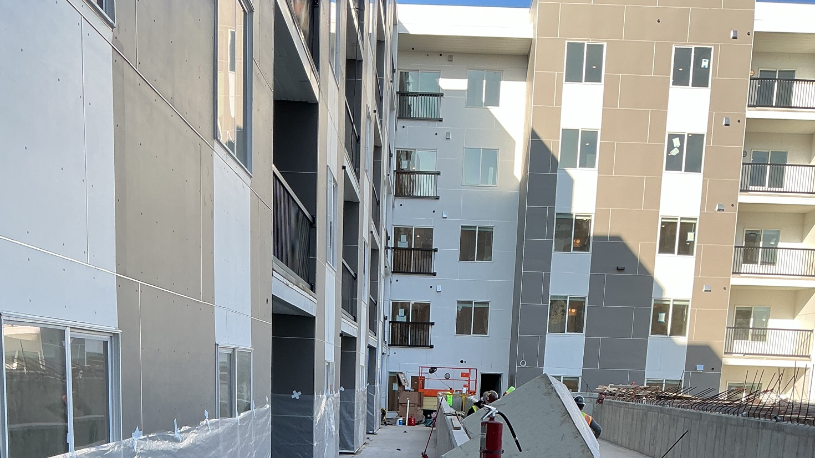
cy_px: 535
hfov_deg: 47.4
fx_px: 929
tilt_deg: -4.2
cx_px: 412
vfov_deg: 25.2
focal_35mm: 43
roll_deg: -1.7
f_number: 1.8
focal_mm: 3
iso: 25
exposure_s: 1/353
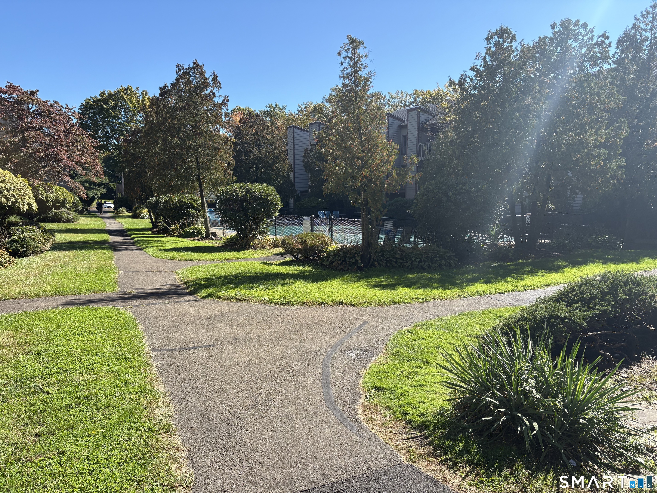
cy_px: 246
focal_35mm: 26
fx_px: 493
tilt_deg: -4.8
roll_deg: +0.2
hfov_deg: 67.3
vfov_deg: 53.1
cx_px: 328
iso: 50
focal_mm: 5.96
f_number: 1.6
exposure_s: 1/1587
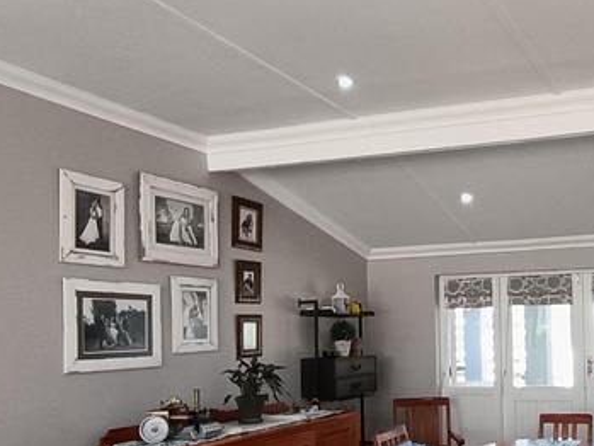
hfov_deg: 44.0
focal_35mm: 39
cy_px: 339
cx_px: 524
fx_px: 669
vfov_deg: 35.9
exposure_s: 1/50
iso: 496
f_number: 2.2
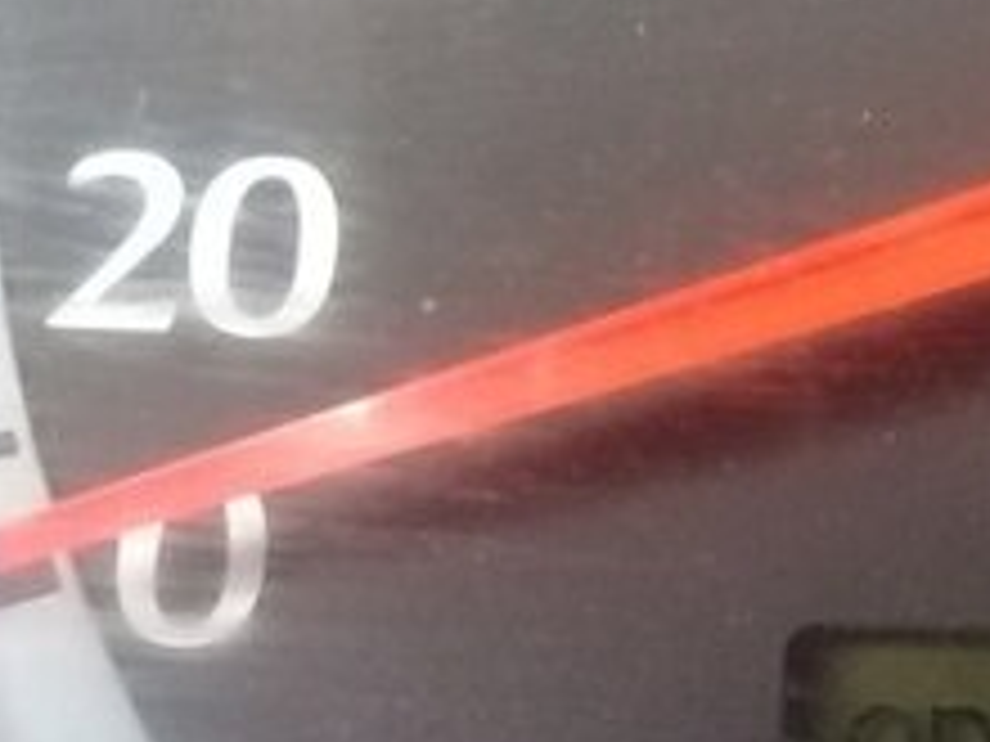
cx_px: 1012
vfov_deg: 15.3
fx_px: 2660
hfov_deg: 20.4
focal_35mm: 93
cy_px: 897
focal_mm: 3.3
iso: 200
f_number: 2.2
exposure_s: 1/25
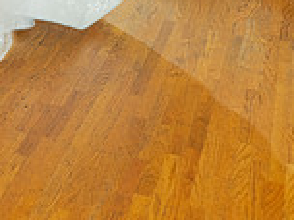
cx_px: -120
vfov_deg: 15.0
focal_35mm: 88
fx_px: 747
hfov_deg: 19.9
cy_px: -148
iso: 800
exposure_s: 1/80
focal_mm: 24
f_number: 4
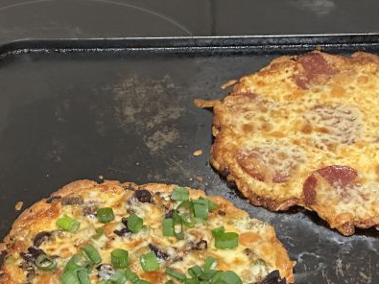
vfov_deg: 12.6
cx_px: 216
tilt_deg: -40.5
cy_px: 208
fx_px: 1281
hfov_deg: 16.8
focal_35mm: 117
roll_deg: +0.0
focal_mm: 9
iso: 1000
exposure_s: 1/34
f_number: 2.8
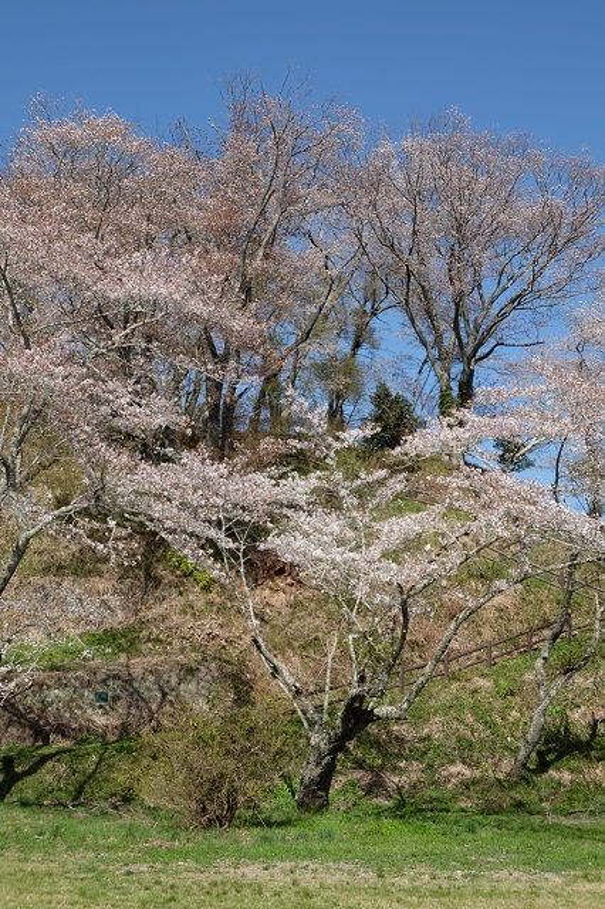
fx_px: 1009
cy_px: 454
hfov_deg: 33.4
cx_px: 302
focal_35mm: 40
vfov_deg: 48.5
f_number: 5.6
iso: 200
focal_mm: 26.5
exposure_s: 1/600
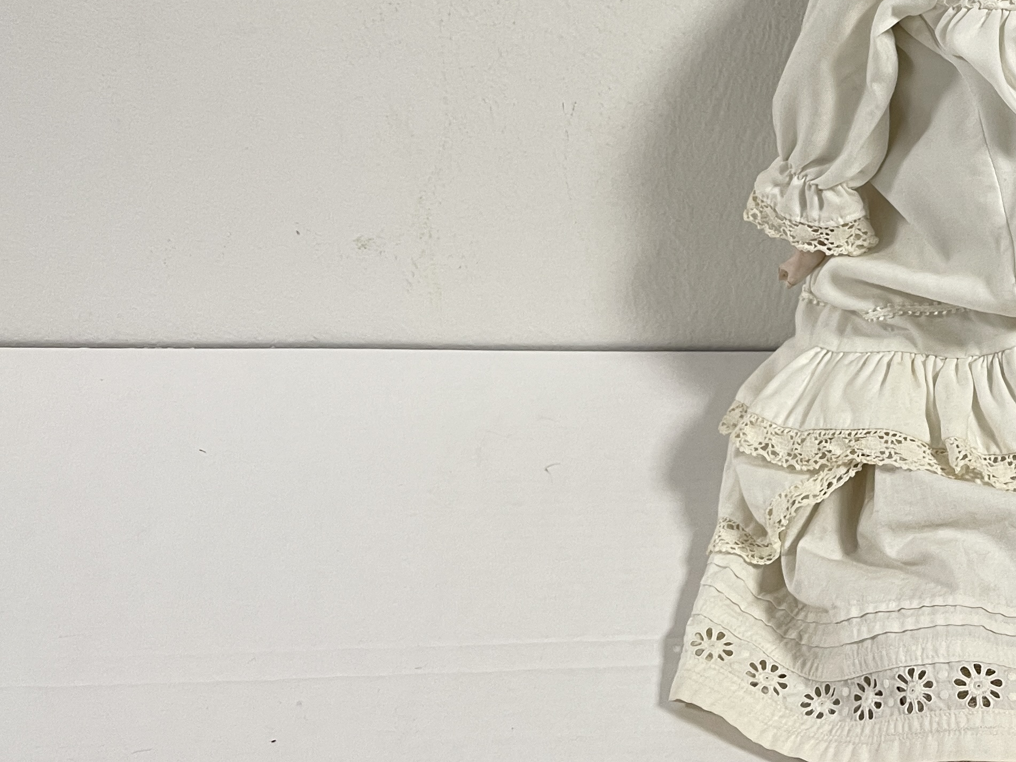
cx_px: 1026
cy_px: 151
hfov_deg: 33.0
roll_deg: -6.7
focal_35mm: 53
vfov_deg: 27.0
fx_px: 1555
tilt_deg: -25.8
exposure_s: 1/50
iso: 80
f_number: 1.6
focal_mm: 5.1
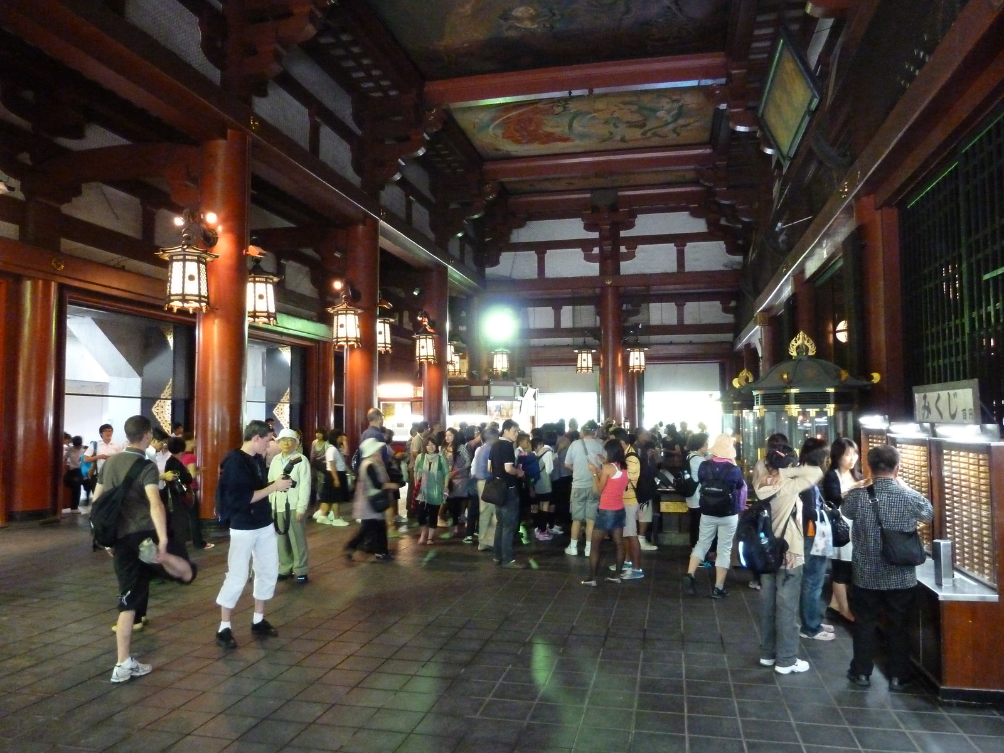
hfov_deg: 69.4
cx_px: 502
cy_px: 376
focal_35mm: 25
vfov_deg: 54.9
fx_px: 725
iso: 800
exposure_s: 1/13
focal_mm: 4.1
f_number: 3.3
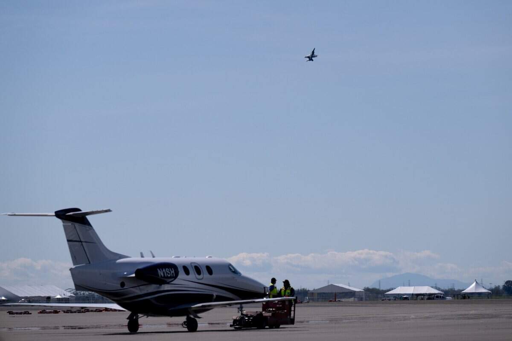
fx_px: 2844
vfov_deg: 6.9
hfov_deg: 10.3
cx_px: 256
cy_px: 170
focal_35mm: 200
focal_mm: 200
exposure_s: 1/4000
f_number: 5.6
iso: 400
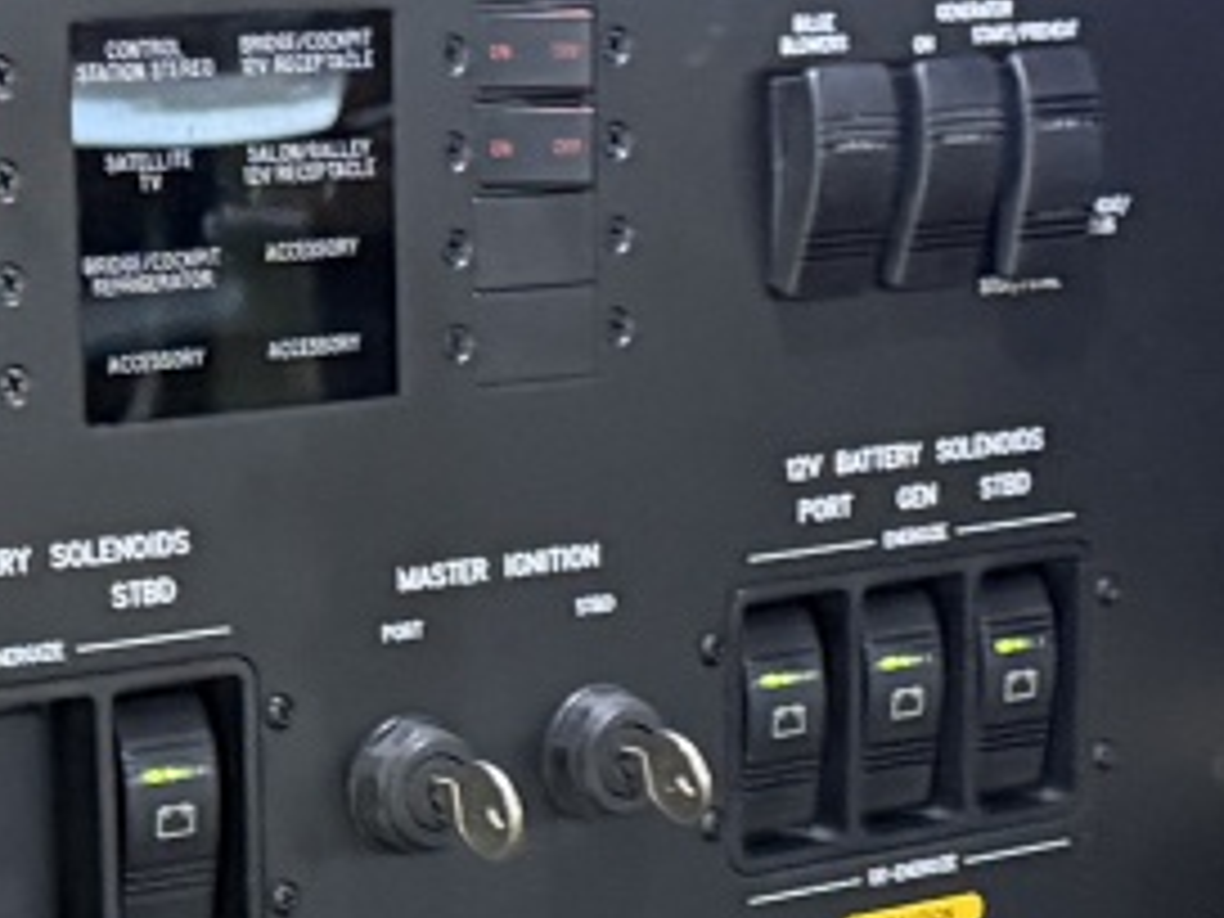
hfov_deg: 14.0
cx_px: 608
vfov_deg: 10.3
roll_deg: +0.9
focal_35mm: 141
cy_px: 1112
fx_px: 4986
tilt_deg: -13.5
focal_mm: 6.76
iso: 800
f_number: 1.78
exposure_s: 1/40
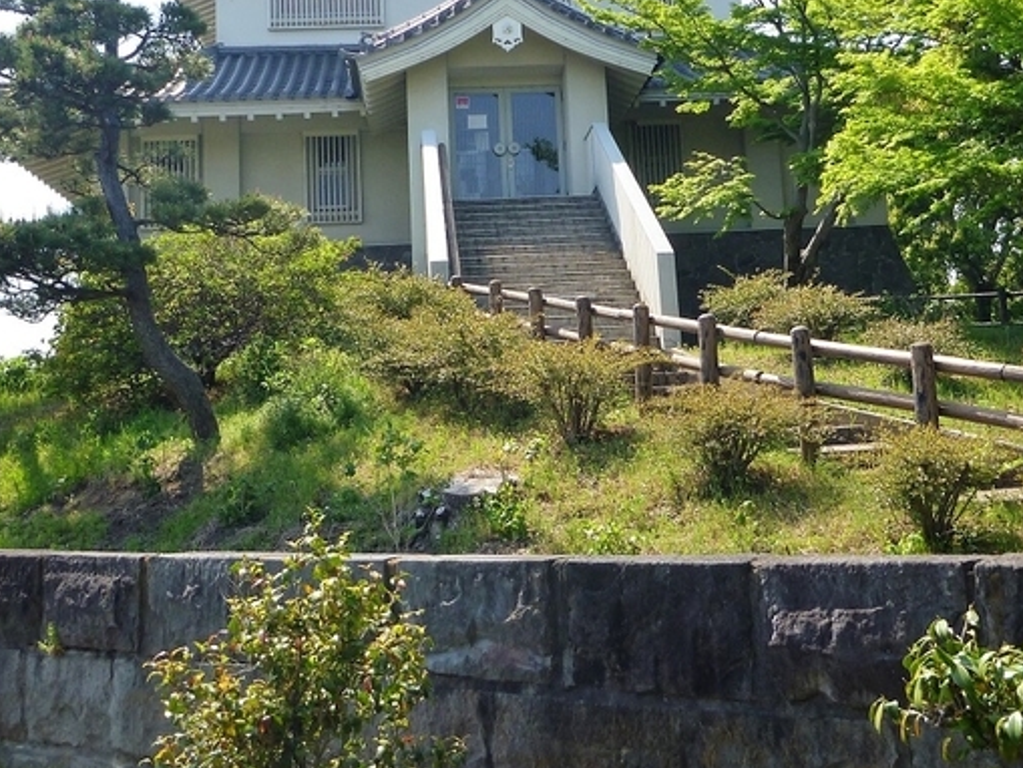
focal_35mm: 44
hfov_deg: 42.9
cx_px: 549
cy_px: 174
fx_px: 1301
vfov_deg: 32.2
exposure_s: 1/500
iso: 100
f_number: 3.3
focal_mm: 4.9
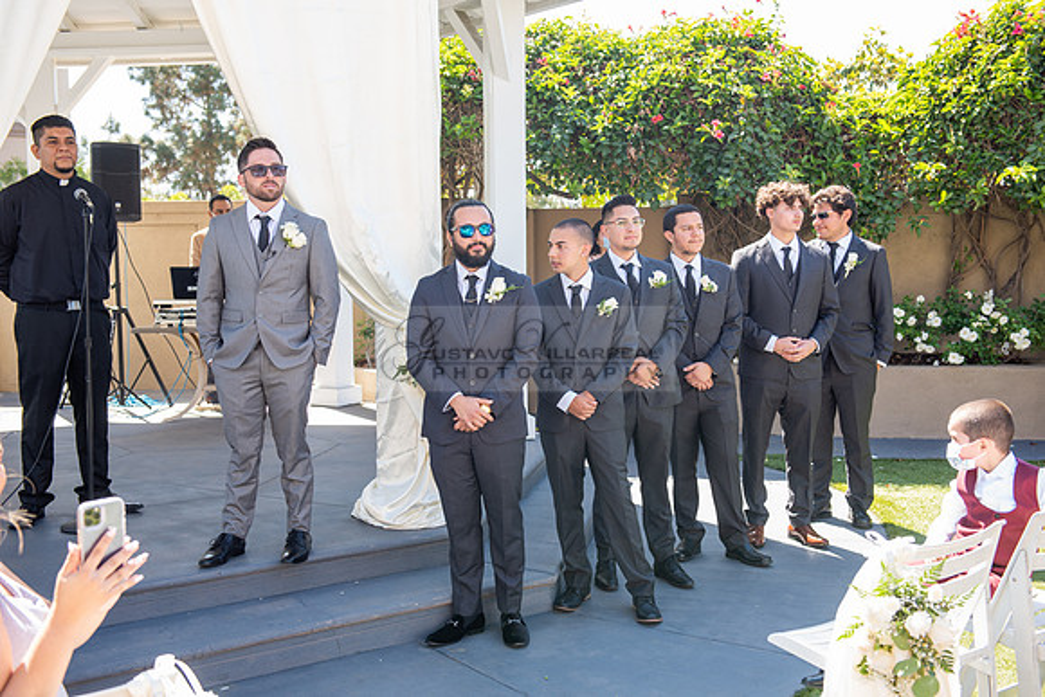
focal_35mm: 44
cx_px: 522
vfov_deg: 30.5
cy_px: 348
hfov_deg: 44.5
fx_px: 1277
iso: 100
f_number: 5
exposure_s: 1/80
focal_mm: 44
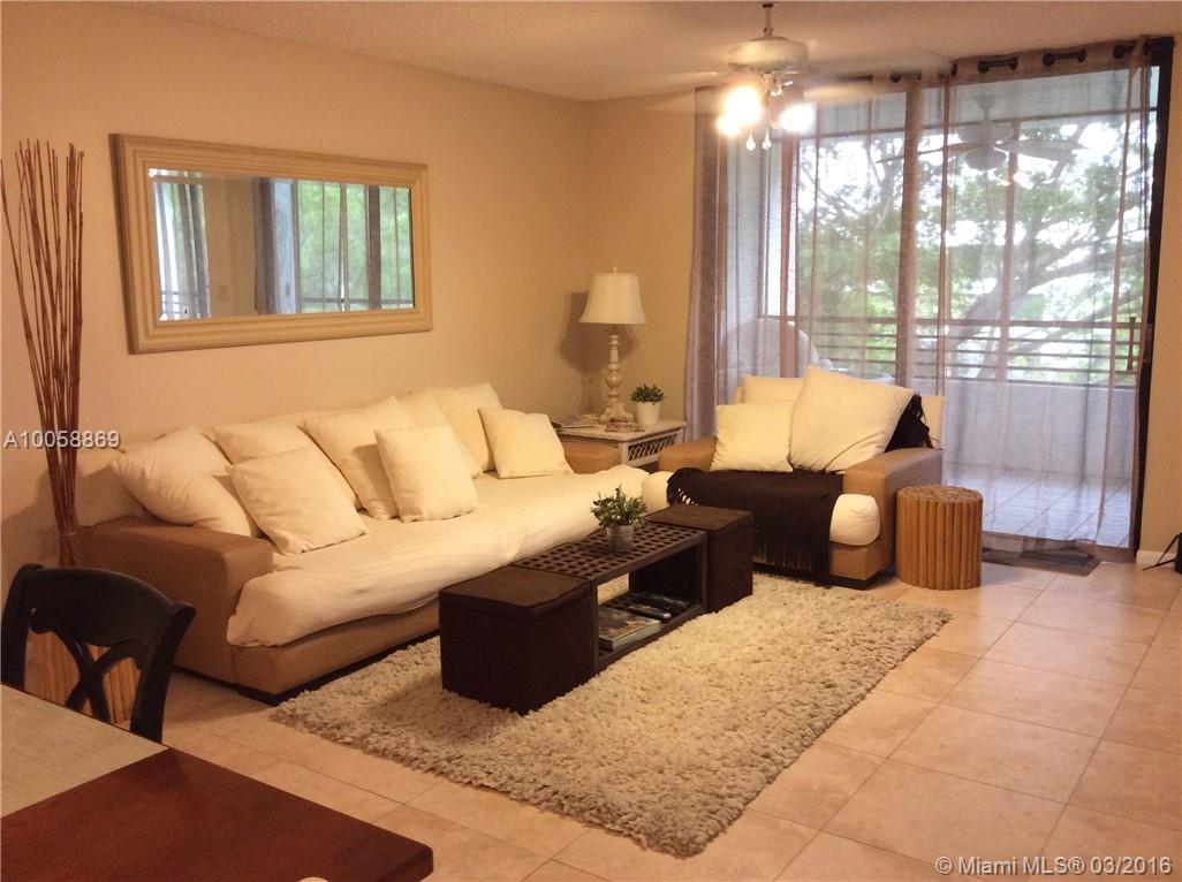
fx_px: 1091
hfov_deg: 56.9
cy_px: 441
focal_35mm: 32
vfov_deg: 44.0
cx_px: 591
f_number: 2.4
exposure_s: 1/24
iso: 125
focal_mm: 3.3
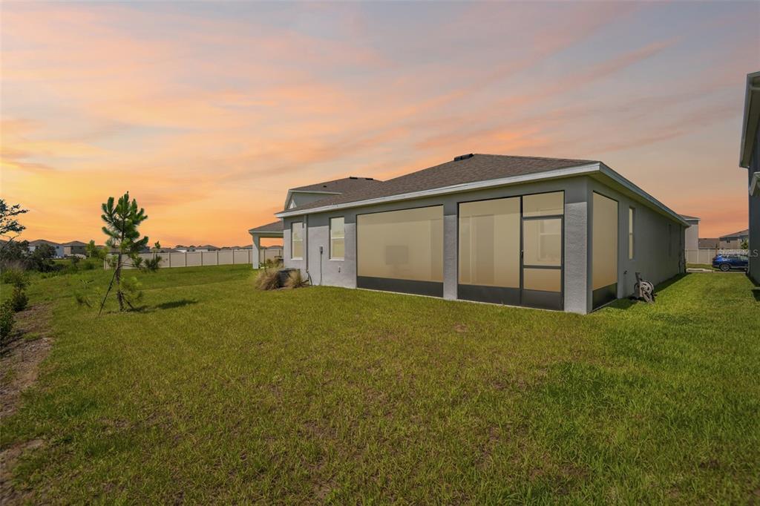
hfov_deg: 96.8
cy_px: 253
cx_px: 380
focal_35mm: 16
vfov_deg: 73.7
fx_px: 338
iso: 400
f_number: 8
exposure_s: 1/1600
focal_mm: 16
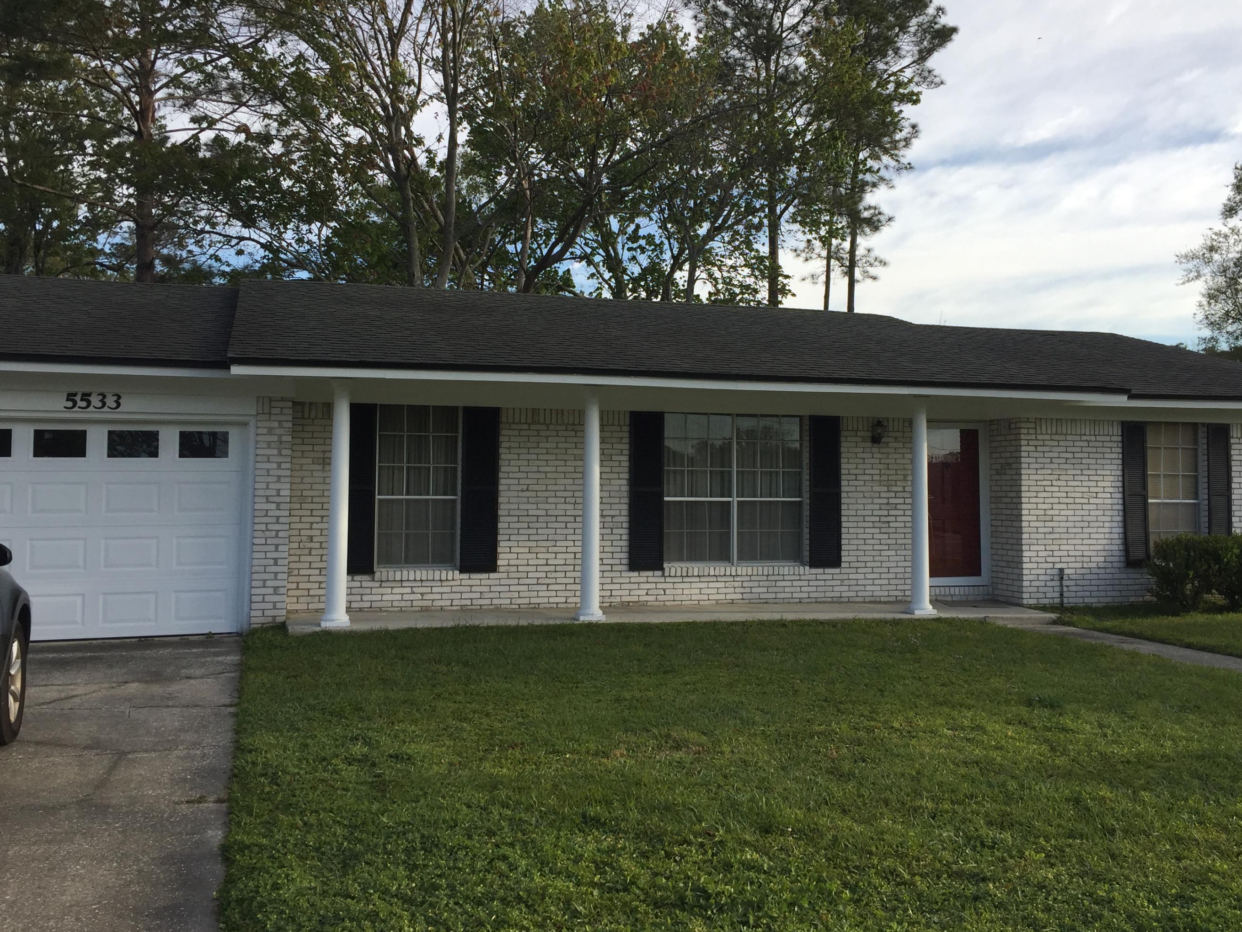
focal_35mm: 33
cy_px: 423
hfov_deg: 55.3
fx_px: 1184
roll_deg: -0.6
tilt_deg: +4.2
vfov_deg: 42.9
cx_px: 639
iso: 32
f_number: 2.2
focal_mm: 4.15
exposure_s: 1/807
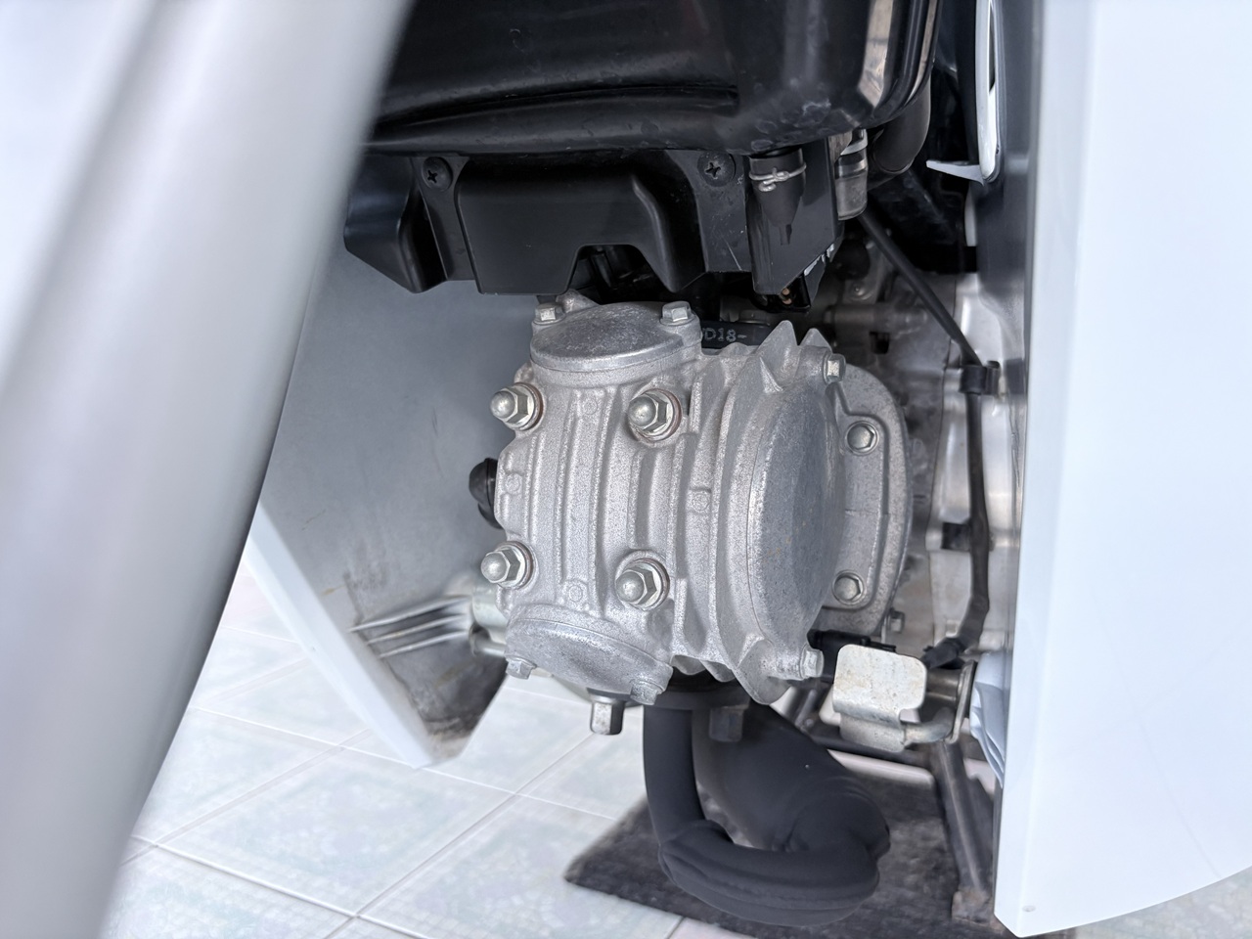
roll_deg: -0.2
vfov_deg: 53.1
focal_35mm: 26
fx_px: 940
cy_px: 470
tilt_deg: -7.8
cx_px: 626
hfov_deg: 67.3
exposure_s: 1/60
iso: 160
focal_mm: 5.96
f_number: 1.6
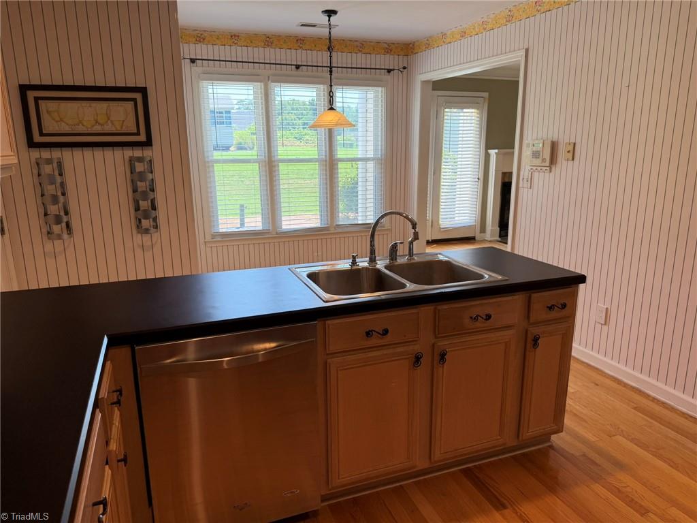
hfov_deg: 71.6
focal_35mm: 24
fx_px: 483
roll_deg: +1.1
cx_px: 348
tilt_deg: -13.5
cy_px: 262
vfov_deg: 56.8
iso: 100
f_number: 1.78
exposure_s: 1/190
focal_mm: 6.76
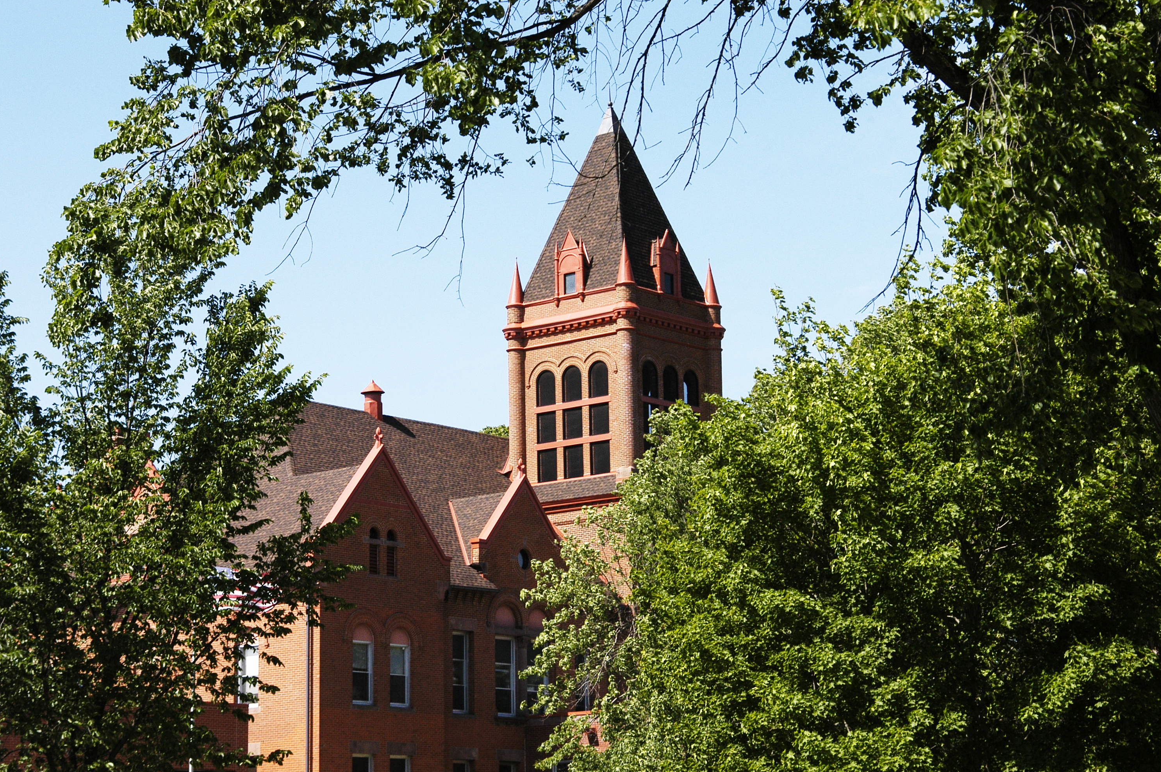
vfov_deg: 16.0
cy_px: 382
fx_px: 2738
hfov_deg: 23.9
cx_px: 578
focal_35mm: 85
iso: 400
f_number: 7.1
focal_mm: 56
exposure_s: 1/500
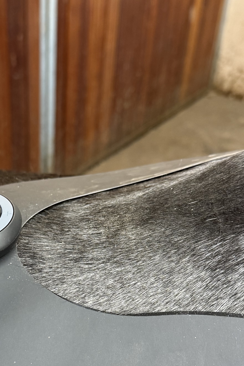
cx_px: 98
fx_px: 549
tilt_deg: -35.1
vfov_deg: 36.5
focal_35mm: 54
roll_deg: -5.6
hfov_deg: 25.0
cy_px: 240
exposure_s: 1/50
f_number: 1.78
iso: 250
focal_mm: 6.76
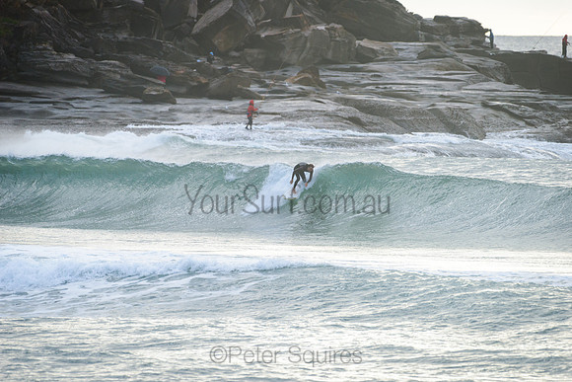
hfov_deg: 4.1
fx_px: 7991
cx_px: 286
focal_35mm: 503
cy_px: 191
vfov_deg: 2.7
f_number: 5.6
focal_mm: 500
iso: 280
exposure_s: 1/1000
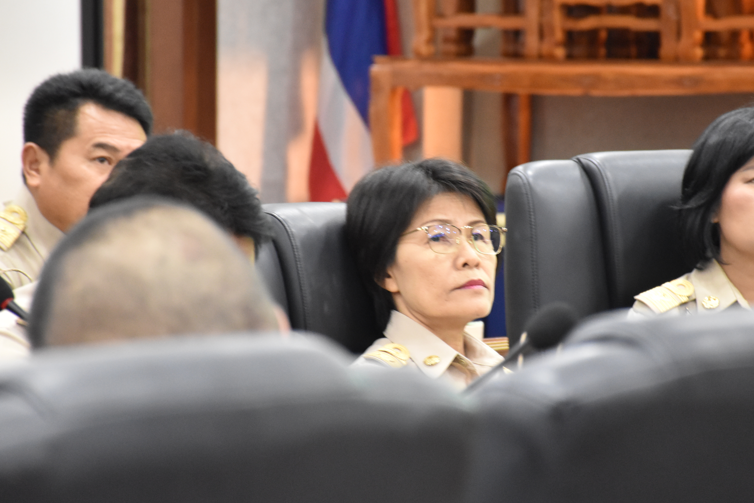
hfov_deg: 8.6
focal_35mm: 238
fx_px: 4984
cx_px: 454
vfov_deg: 5.8
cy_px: 252
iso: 3200
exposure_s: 1/25
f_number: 6.3
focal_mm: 130
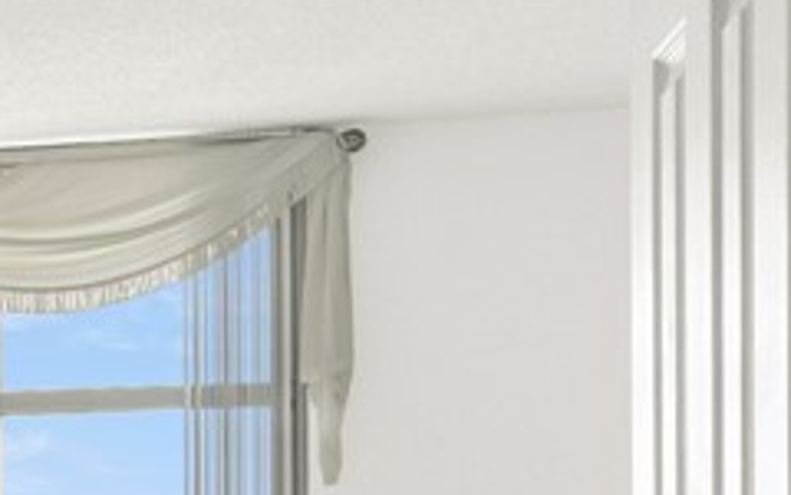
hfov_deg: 16.9
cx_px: -503
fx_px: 2328
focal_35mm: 108
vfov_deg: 11.8
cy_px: 658
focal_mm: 15
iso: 320
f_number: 10
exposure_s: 1/13
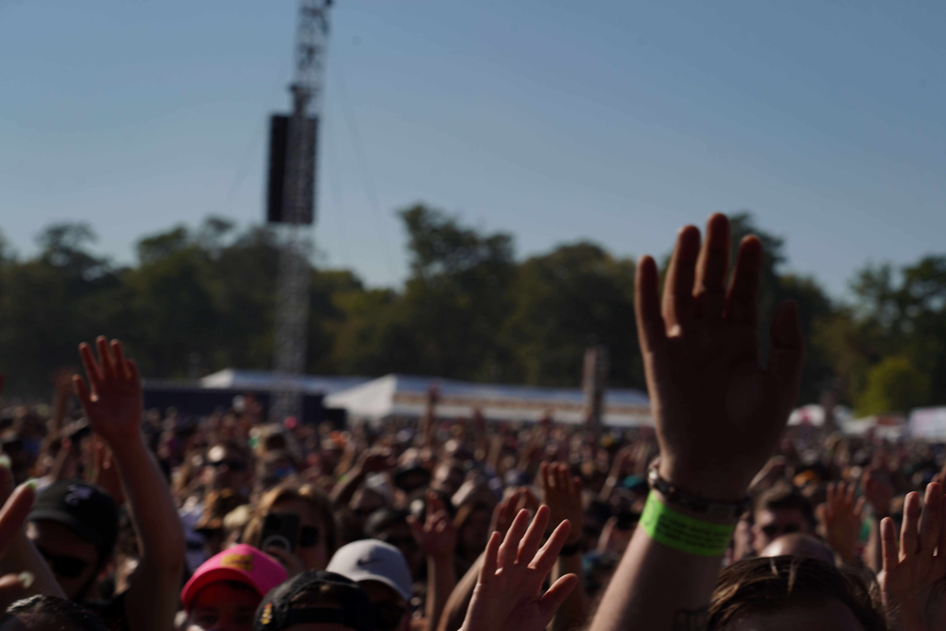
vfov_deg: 13.0
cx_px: 473
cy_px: 316
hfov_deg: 19.5
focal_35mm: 105
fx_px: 2759
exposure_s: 1/1000
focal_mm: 105
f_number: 8
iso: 100
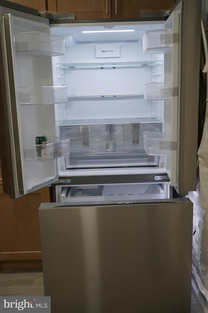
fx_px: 321
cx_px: 104
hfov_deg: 35.9
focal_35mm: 37
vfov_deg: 51.9
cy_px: 156
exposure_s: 1/160
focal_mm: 37
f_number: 4
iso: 1000
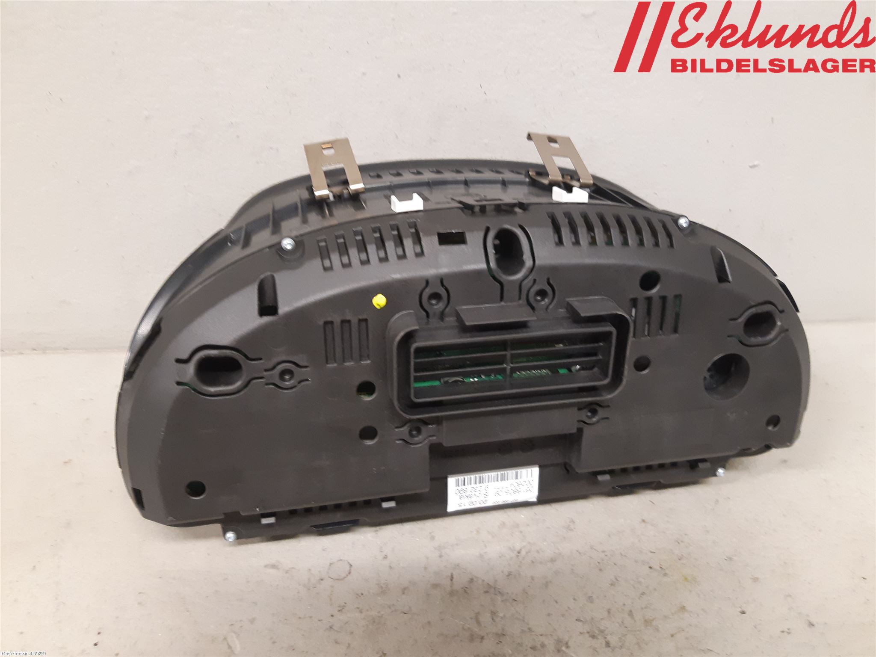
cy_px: 328
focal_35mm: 26
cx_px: 438
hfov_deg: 67.3
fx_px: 658
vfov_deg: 53.1
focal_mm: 3.93
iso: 250
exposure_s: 1/33
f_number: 1.7
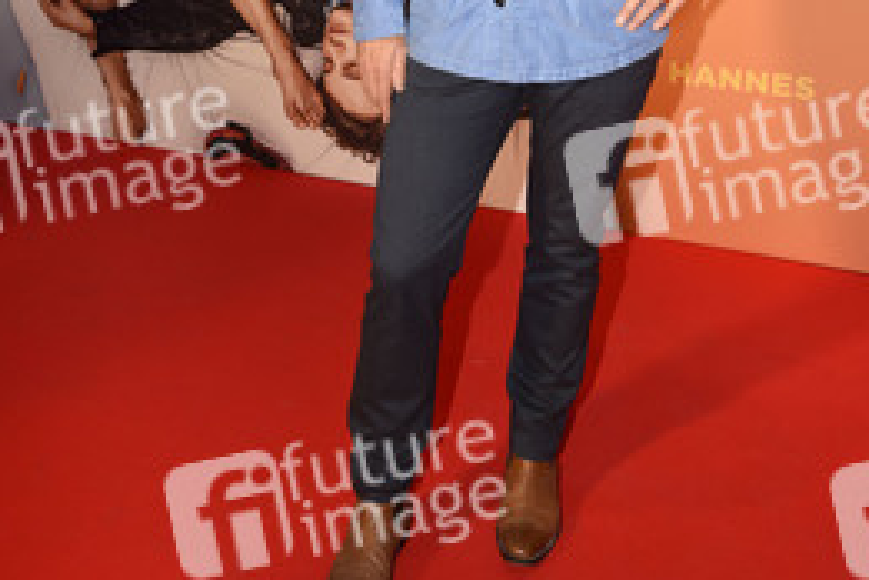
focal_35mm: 49
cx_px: 433
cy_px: 0
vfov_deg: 26.1
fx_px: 1183
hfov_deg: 40.3
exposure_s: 1/80
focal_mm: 32
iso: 1250
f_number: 6.3
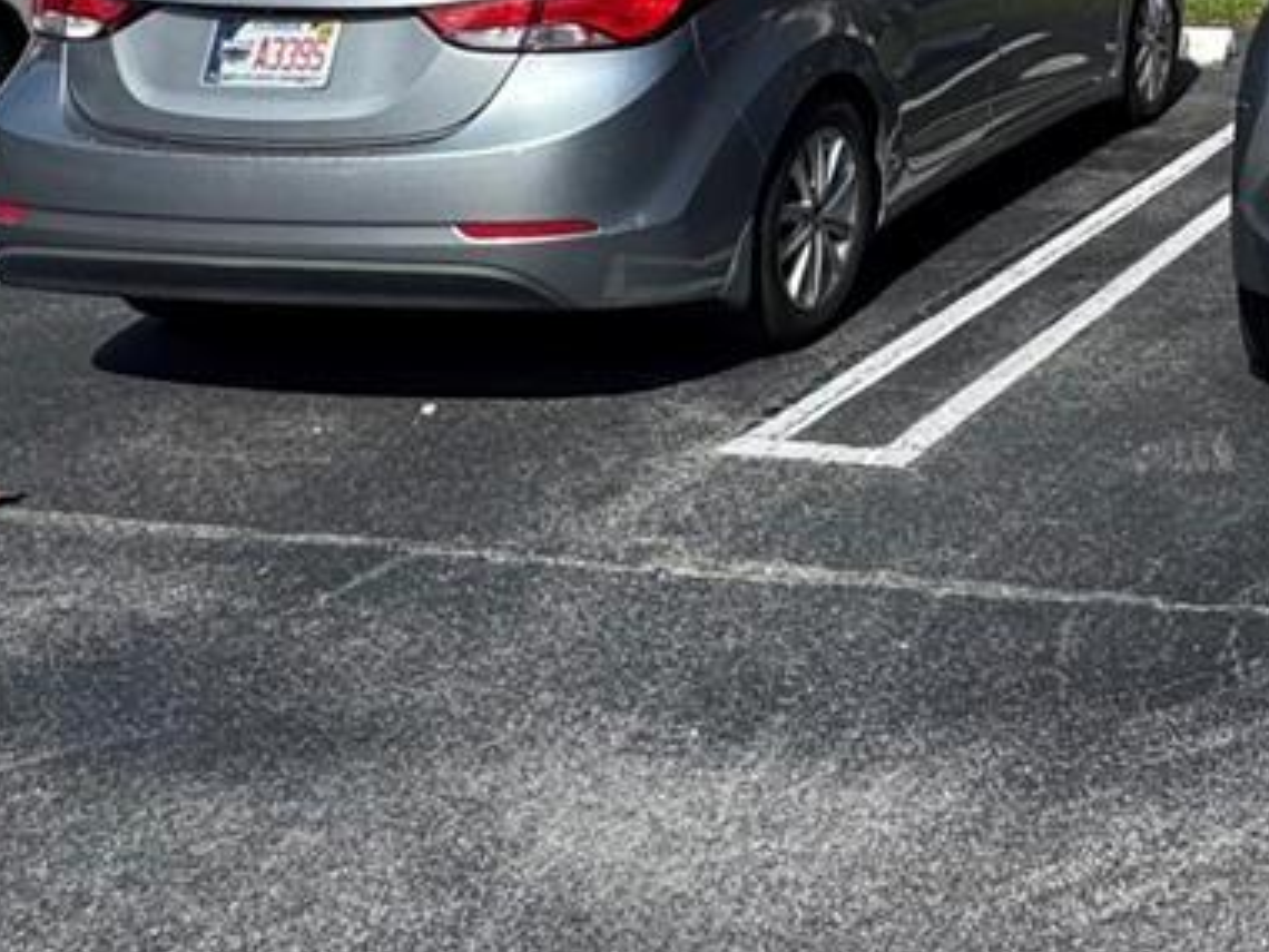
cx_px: 1560
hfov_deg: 28.1
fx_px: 2163
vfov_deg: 20.8
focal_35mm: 59
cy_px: -511
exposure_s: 1/2770
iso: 50
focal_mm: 2.22
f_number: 2.2
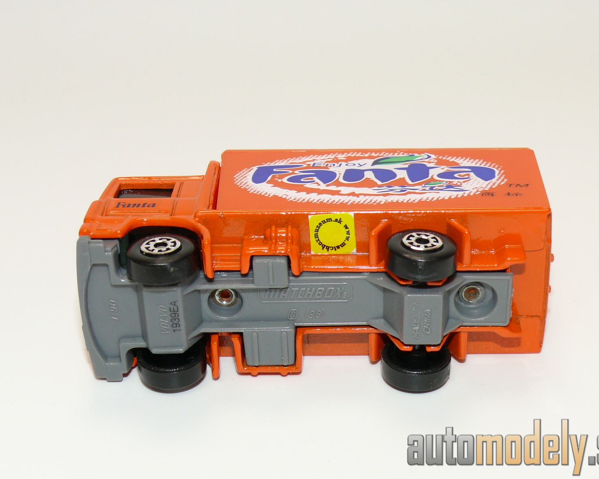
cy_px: 238
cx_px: 314
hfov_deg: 24.4
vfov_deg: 19.7
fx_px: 1383
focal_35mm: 78
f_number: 4
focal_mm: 11.2
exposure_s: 1/30
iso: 100
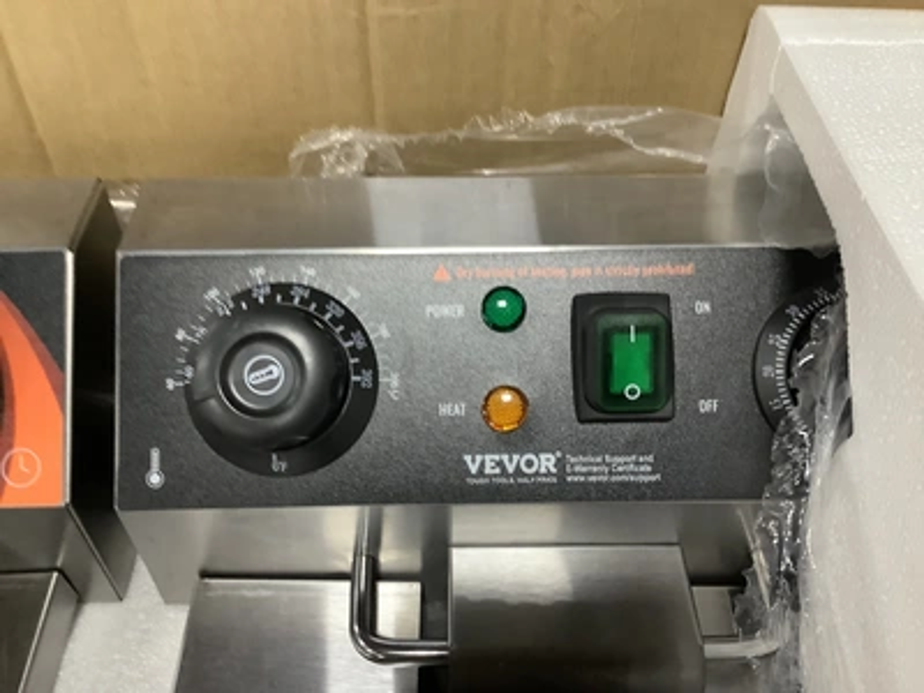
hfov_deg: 58.4
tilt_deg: -47.7
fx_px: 827
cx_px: 462
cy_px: 346
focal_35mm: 31
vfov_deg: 45.4
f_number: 2.4
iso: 320
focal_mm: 3.3
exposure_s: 1/30
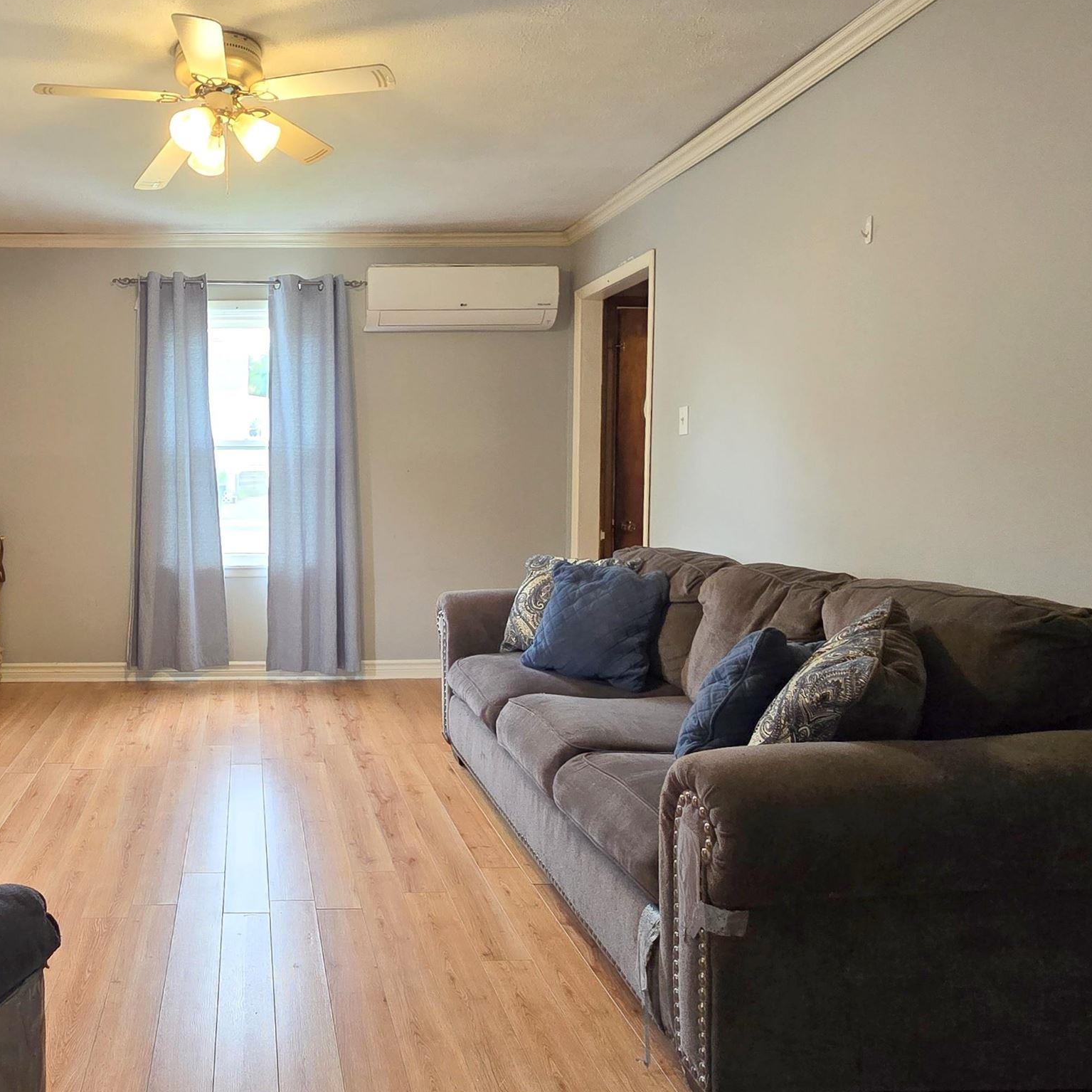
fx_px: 821
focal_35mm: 23
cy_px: 513
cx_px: 270
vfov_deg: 67.2
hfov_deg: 63.3
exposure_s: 1/60
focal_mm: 2.2
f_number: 2.2
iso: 160
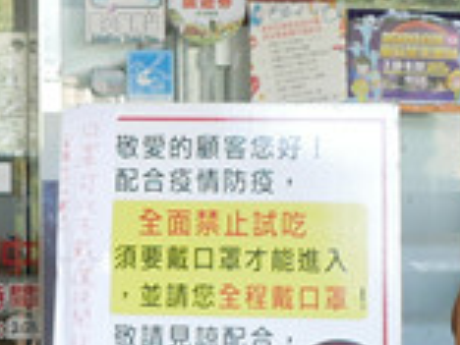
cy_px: 90
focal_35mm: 173
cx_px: -203
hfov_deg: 11.0
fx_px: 2299
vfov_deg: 8.6
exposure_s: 1/125
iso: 200
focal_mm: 15
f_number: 1.7
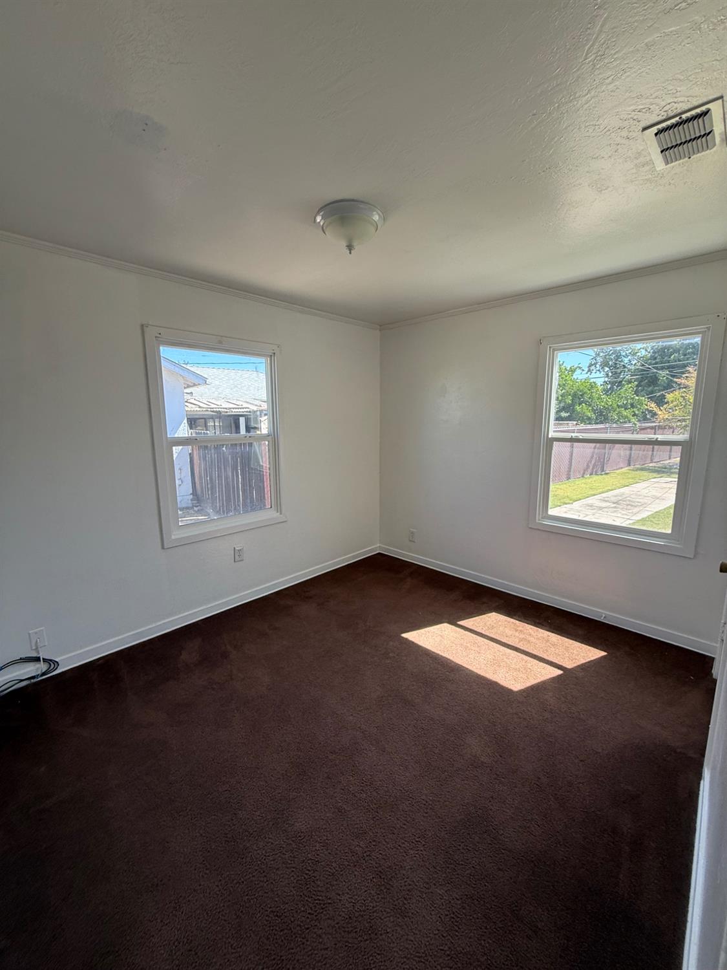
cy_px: 485
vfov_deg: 102.1
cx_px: 364
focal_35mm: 14
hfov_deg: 85.7
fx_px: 392
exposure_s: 1/152
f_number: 2.2
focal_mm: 2.22
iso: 64
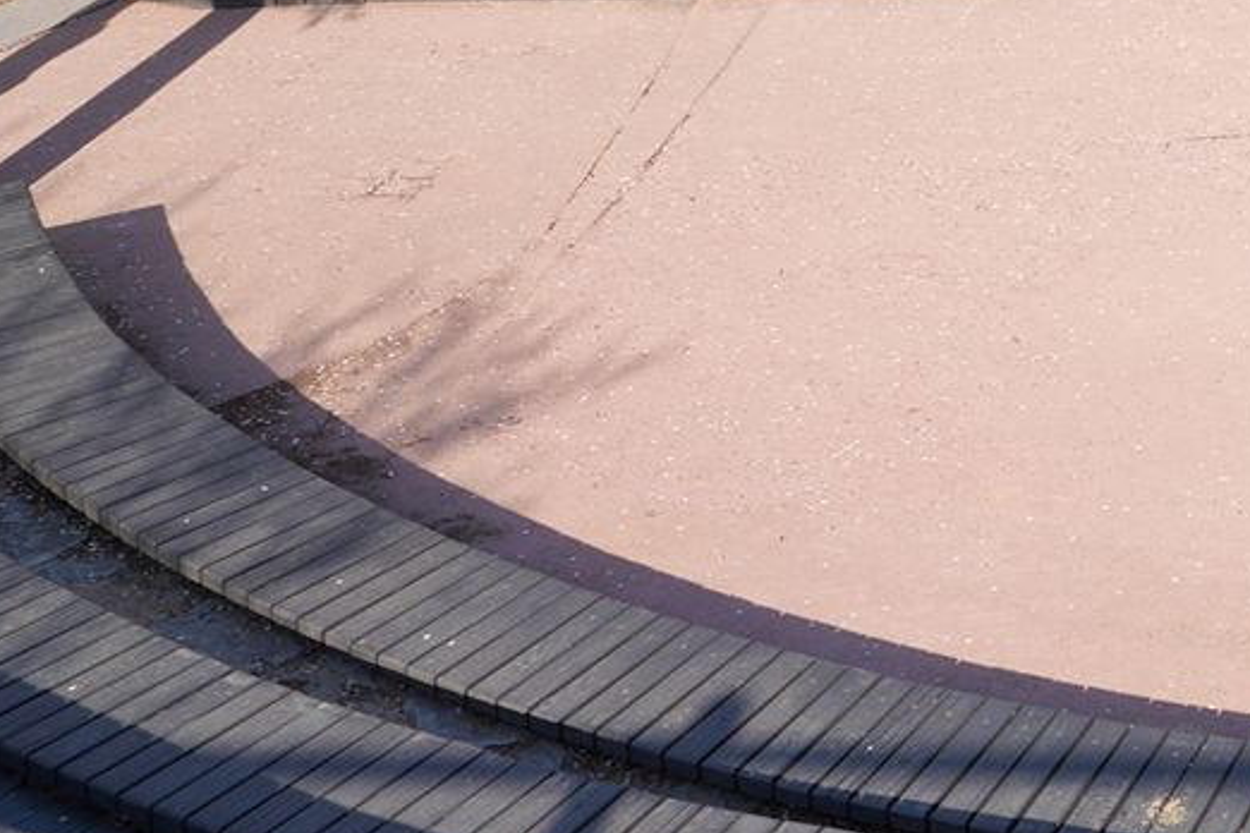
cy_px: -338
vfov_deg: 14.1
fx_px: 3194
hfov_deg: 20.3
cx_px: 1609
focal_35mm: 92
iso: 100
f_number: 13
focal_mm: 24
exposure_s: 1/100
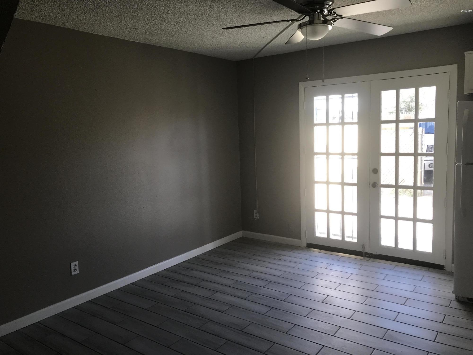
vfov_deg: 49.7
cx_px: 236
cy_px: 178
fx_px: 383
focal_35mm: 28
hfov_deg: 63.4
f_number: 1.8
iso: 40
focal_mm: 3.99
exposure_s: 1/120
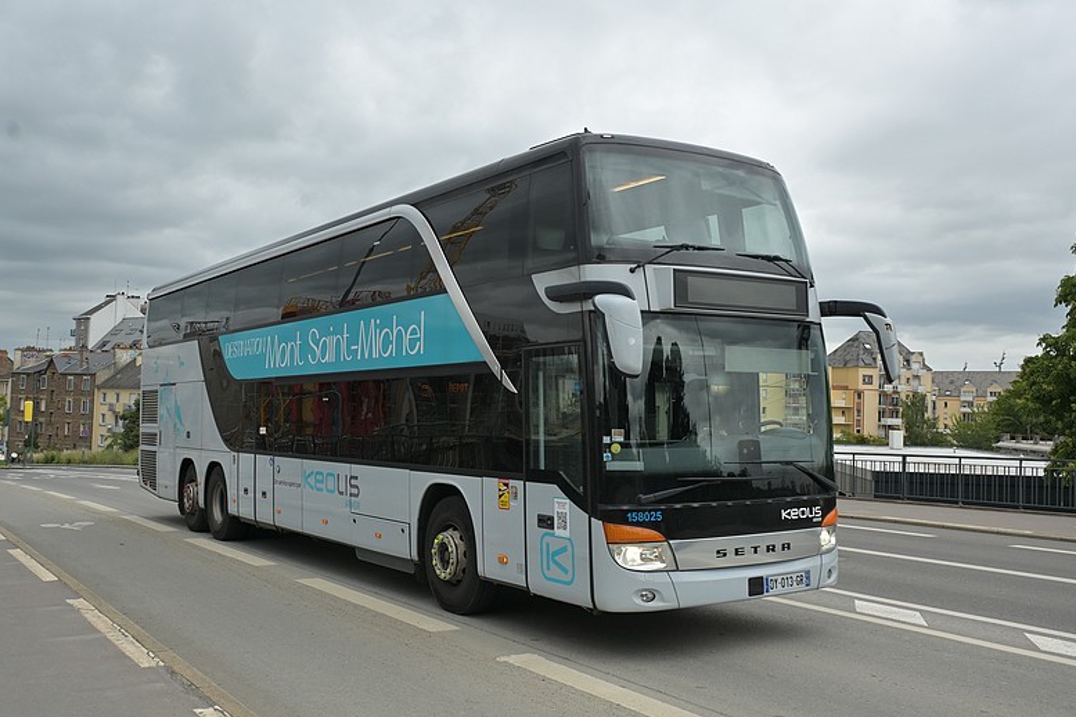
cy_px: 354
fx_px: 1061
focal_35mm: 36
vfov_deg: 37.3
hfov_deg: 53.8
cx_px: 548
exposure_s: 1/500
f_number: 7.1
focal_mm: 23
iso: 500
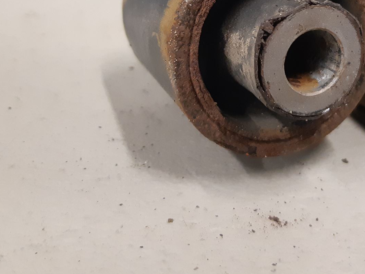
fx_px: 527
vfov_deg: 28.2
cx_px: 271
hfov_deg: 37.3
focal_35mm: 50
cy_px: 37
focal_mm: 3.93
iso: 320
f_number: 1.7
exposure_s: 1/50
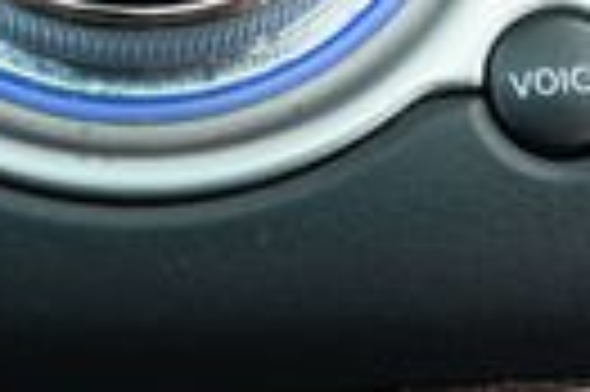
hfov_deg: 10.0
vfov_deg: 6.6
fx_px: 3356
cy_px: -52
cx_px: 230
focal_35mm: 205
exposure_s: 1/50
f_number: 3.2
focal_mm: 28
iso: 1000
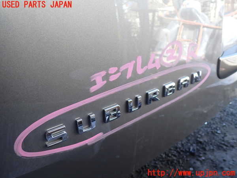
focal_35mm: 30
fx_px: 205
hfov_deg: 60.0
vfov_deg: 46.8
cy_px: 89
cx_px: 118
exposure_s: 1/80
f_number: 2.3
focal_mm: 5.4
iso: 100
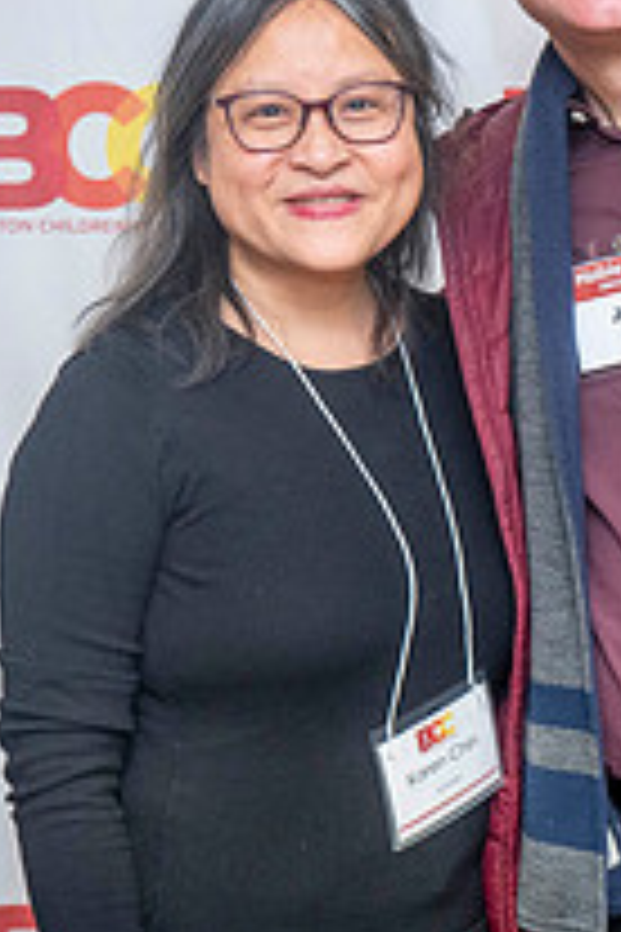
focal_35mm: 116
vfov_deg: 17.6
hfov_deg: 11.8
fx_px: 3001
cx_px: 439
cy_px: 421
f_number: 2.8
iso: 1000
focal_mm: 35
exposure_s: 1/200
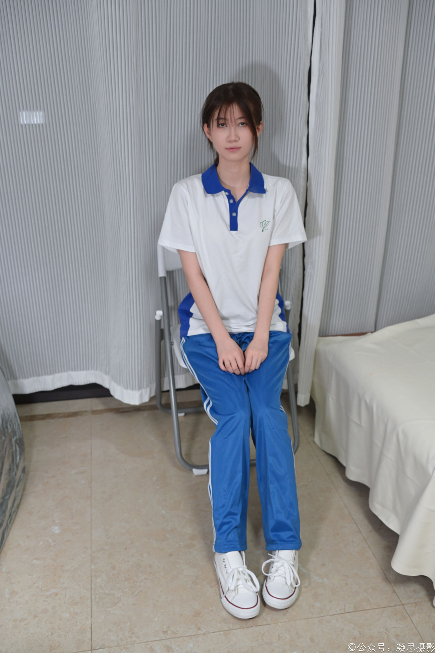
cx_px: 218
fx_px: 634
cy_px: 326
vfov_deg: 54.4
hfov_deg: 37.9
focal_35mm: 35
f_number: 3.5
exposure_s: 1/100
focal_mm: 35
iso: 1000
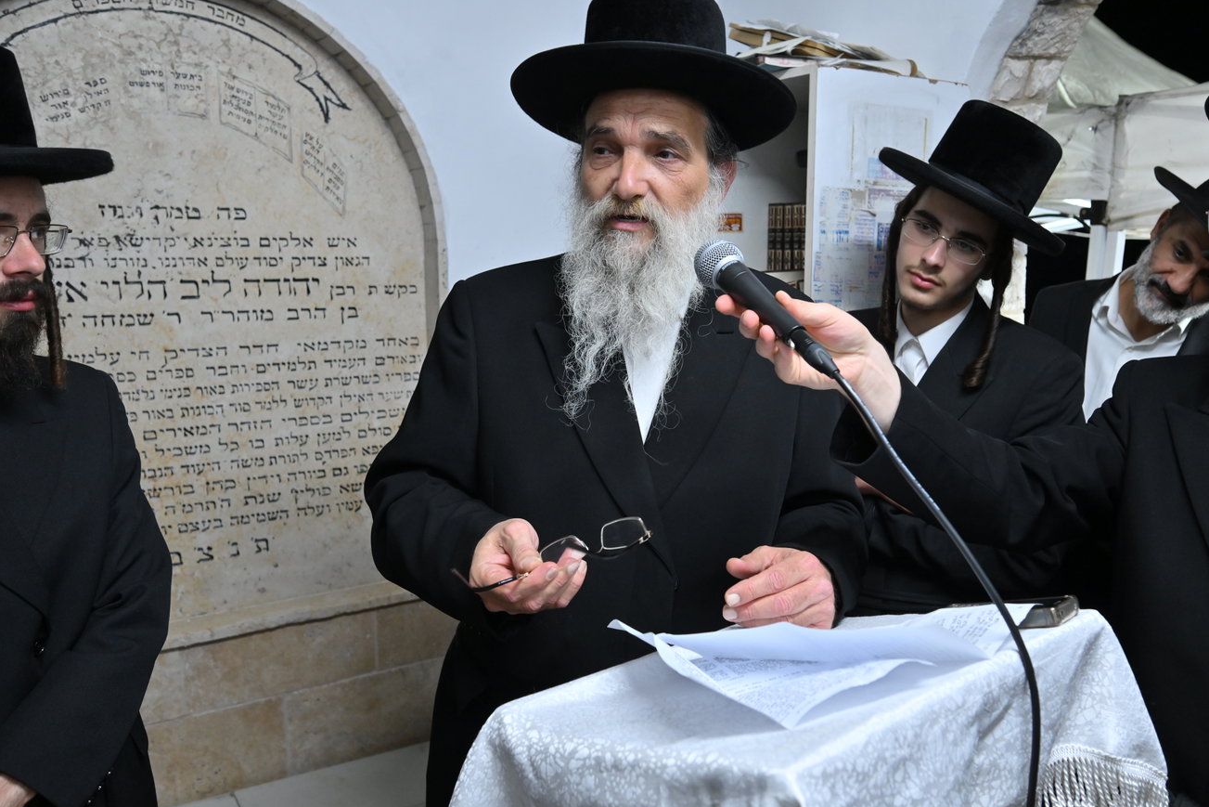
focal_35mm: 29
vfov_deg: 45.0
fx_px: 974
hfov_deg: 63.6
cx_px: 649
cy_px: 387
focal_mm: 27
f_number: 5
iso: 1250
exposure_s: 1/200
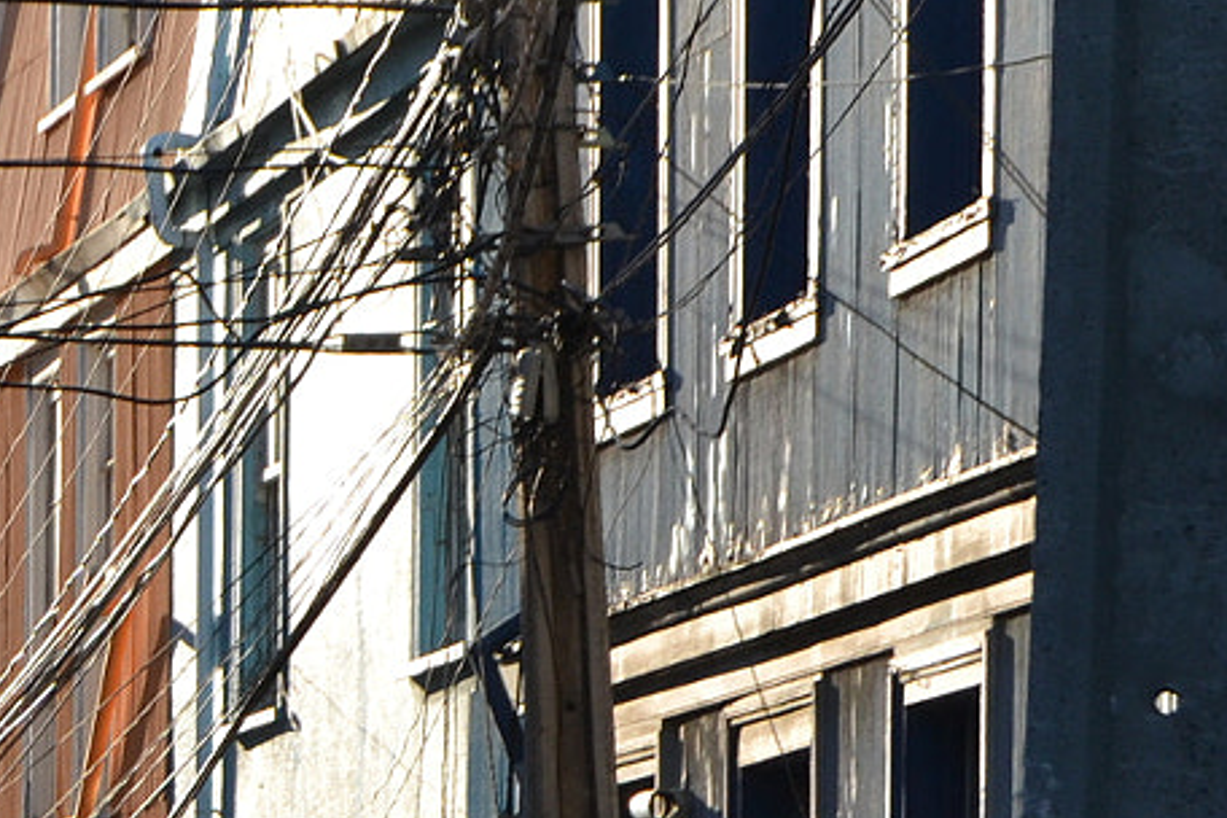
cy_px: 1039
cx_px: -751
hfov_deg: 7.0
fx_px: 9875
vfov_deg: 4.7
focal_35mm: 290
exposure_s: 1/320
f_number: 9
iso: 400
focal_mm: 55
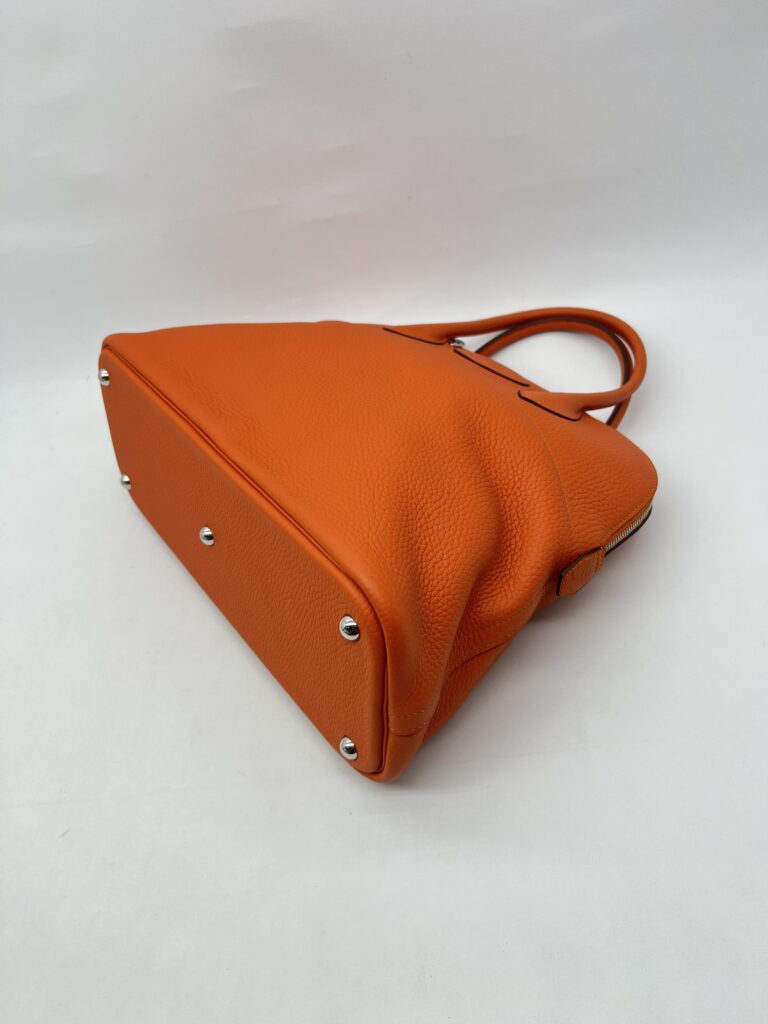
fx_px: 769
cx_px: 384
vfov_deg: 67.3
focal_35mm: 26
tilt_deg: -45.0
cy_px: 512
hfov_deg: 53.1
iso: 32
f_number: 1.5
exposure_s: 1/116
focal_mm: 5.7
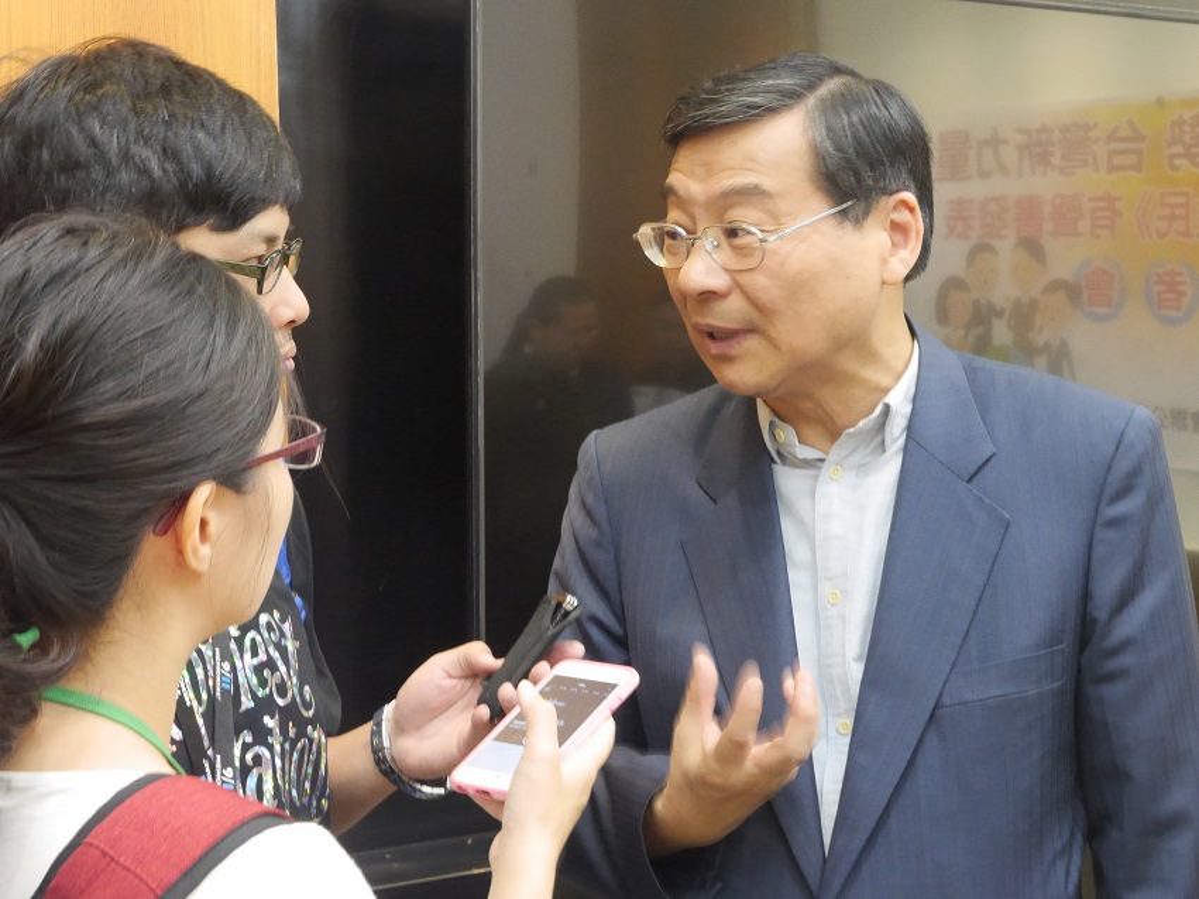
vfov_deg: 21.0
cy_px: 450
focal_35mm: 70
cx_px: 600
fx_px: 2424
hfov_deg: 27.8
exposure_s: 1/10
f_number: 10
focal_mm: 35
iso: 3200
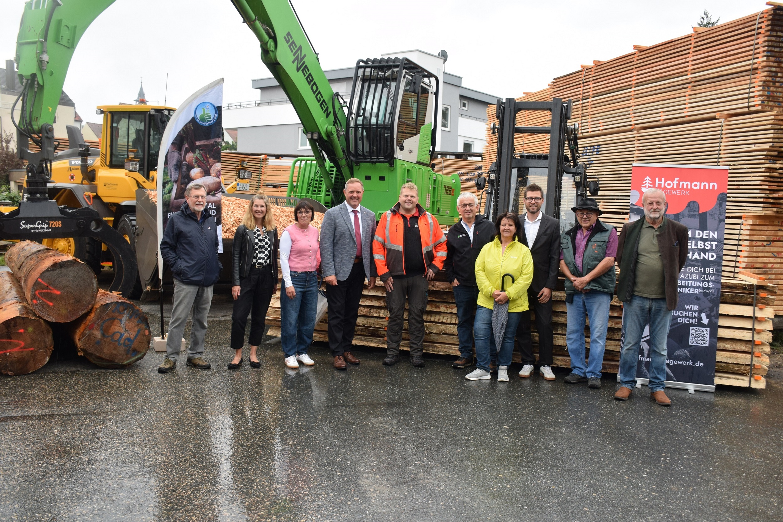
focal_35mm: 33
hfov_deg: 57.2
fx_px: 718
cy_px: 261
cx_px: 392
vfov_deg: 40.0
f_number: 5.6
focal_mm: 22
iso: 400
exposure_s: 1/125
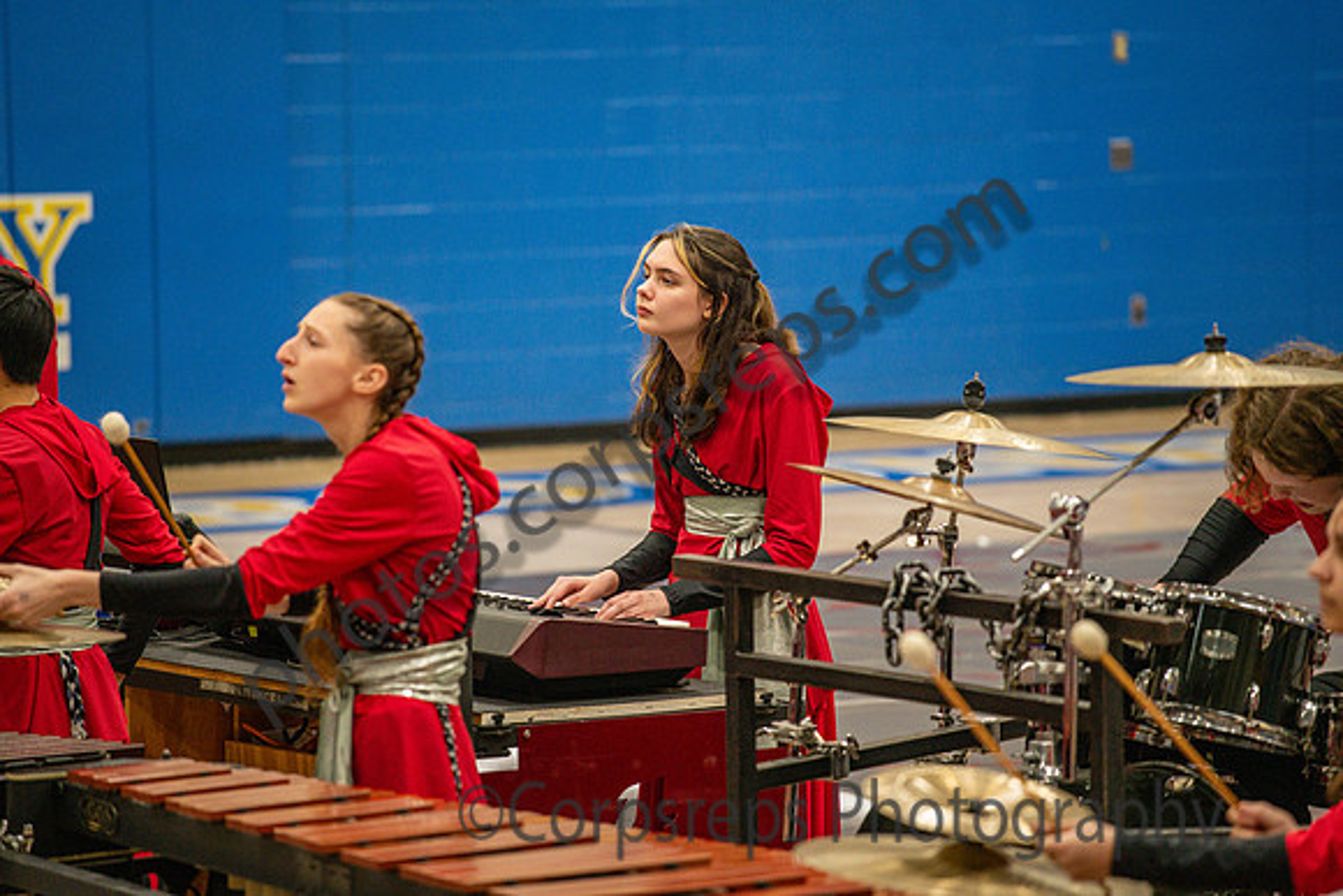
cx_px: 672
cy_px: 448
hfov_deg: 10.3
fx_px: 7463
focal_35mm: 200
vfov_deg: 6.9
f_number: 4
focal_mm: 200
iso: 3600
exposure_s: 1/500
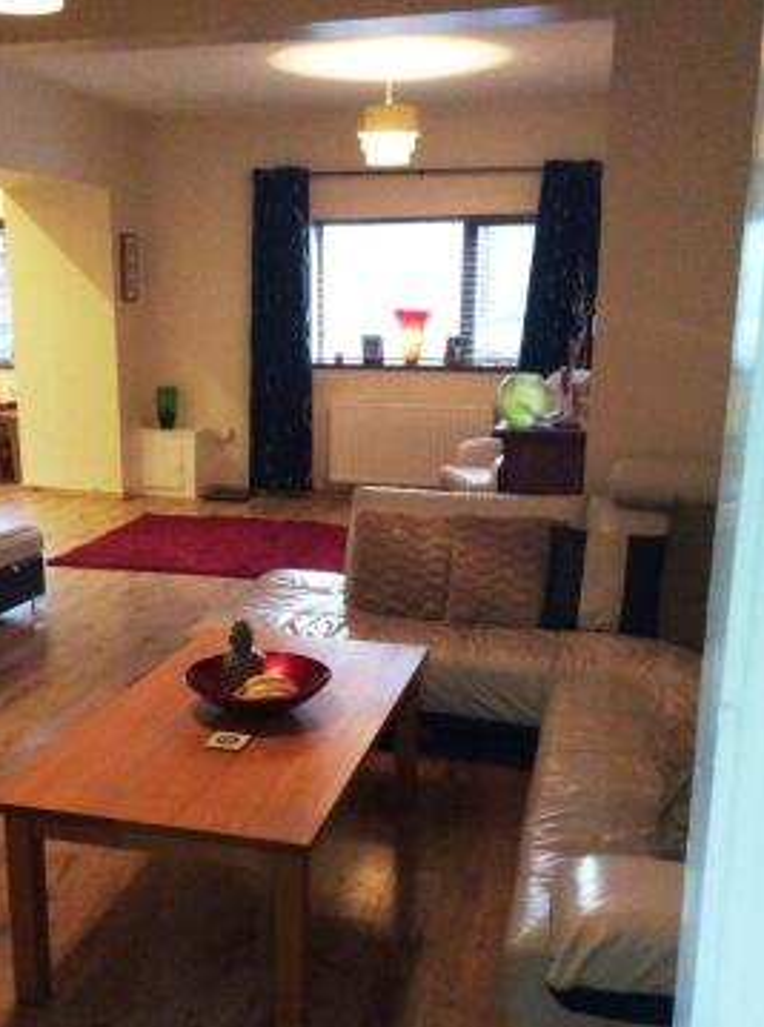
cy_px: 576
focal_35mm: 39
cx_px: 320
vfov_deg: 47.9
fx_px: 1154
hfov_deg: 36.5
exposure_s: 1/17
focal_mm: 3.3
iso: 400
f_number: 2.4
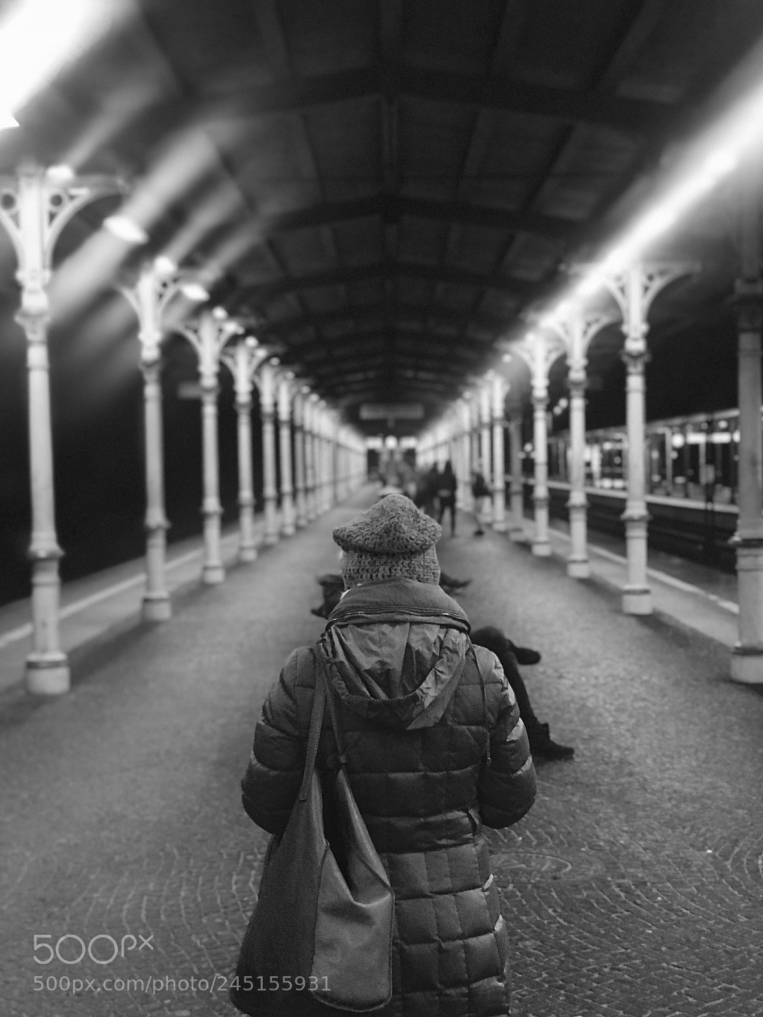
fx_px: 1705
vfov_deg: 33.2
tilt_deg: -1.4
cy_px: 517
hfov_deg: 25.2
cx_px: 381
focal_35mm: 58
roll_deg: +0.6
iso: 1000
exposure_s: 1/50
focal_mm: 6.6
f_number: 2.8
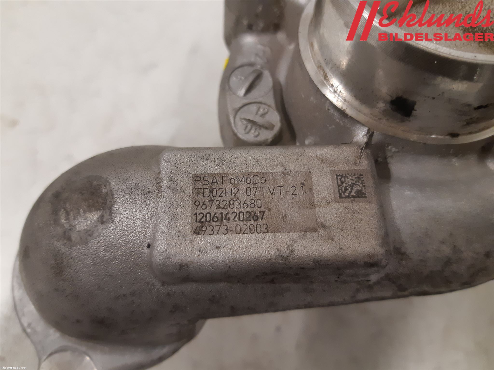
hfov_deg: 67.3
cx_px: 247
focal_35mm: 26
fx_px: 371
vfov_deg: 53.1
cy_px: 185
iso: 200
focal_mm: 3.93
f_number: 1.7
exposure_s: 1/33
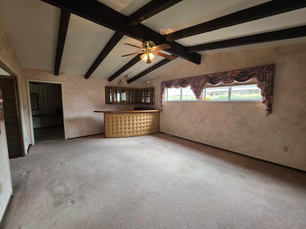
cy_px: 114
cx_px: 153
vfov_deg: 89.9
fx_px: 115
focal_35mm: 13
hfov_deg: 106.2
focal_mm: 2.2
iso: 160
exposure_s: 1/60
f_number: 1.9
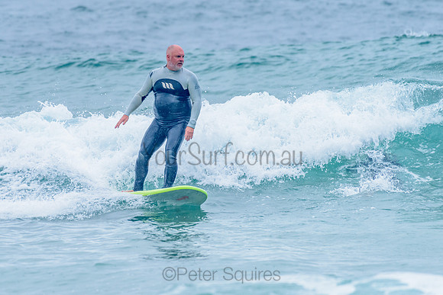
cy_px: 117
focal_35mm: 628
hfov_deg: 3.3
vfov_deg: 2.2
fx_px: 7726
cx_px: 176
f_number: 5.6
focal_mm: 500
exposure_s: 1/2000
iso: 800
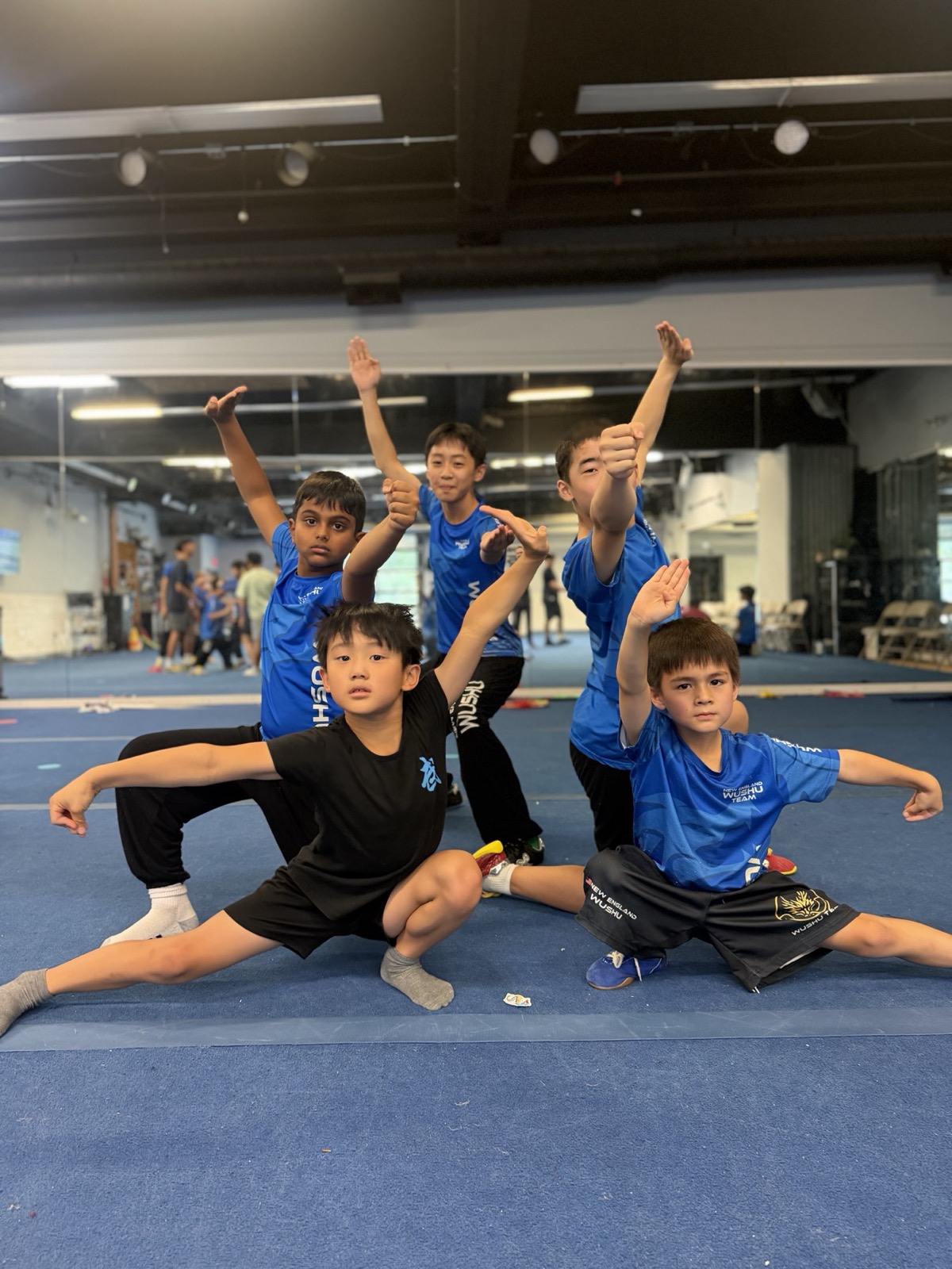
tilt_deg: -2.0
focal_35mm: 24
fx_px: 880
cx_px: 476
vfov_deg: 71.6
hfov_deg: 56.8
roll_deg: +0.5
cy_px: 634
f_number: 1.78
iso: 400
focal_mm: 6.76
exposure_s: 1/60
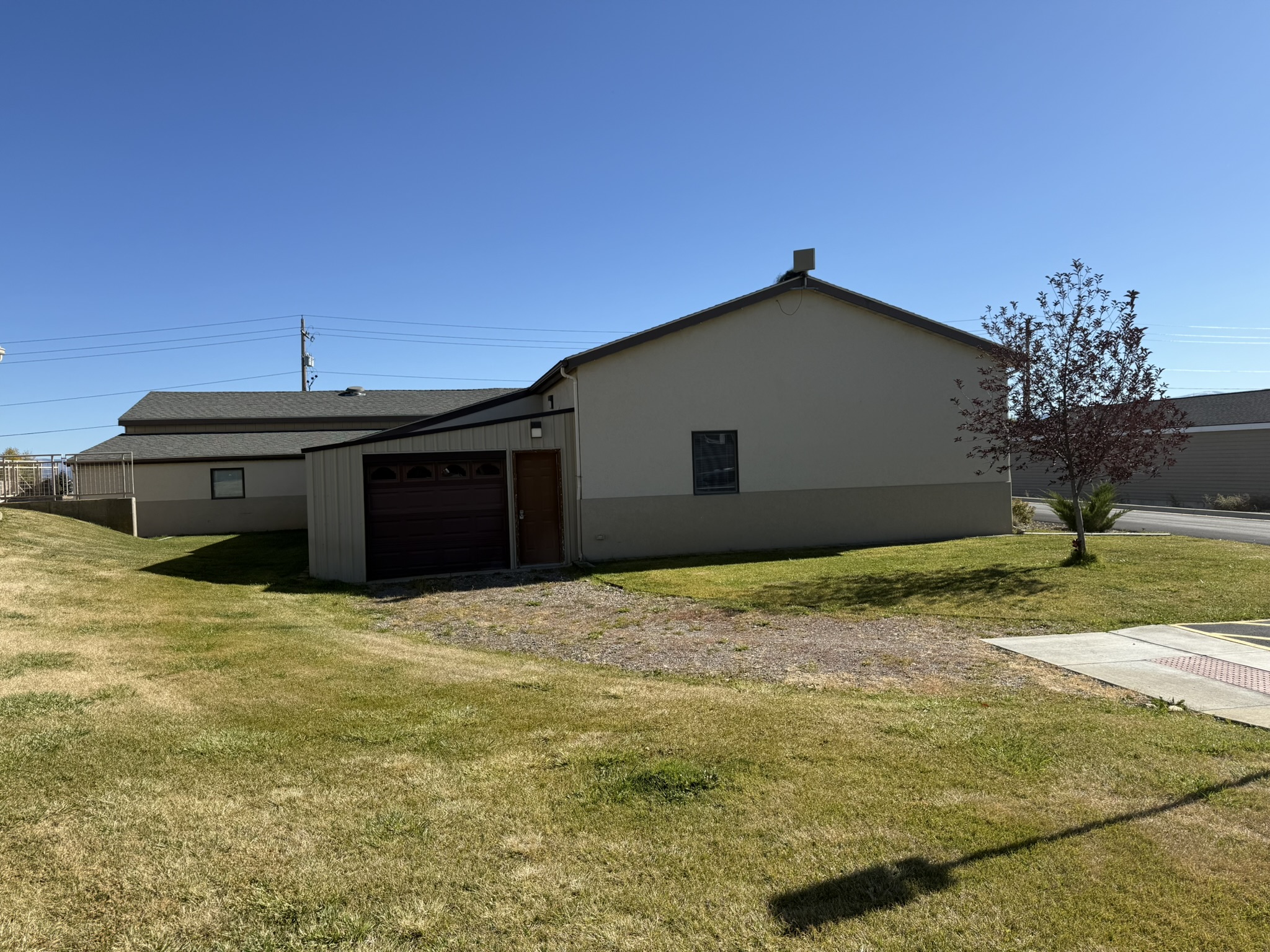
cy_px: 476
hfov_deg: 71.6
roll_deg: +2.5
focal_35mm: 24
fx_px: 881
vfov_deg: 56.8
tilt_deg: -1.0
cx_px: 635
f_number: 1.78
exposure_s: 1/4405
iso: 80
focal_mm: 6.76
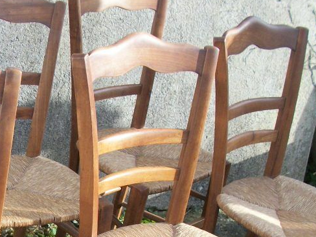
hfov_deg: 22.3
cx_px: -8
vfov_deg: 17.1
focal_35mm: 84
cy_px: 252
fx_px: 767
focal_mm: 5.7
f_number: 8.8
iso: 80
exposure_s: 1/60
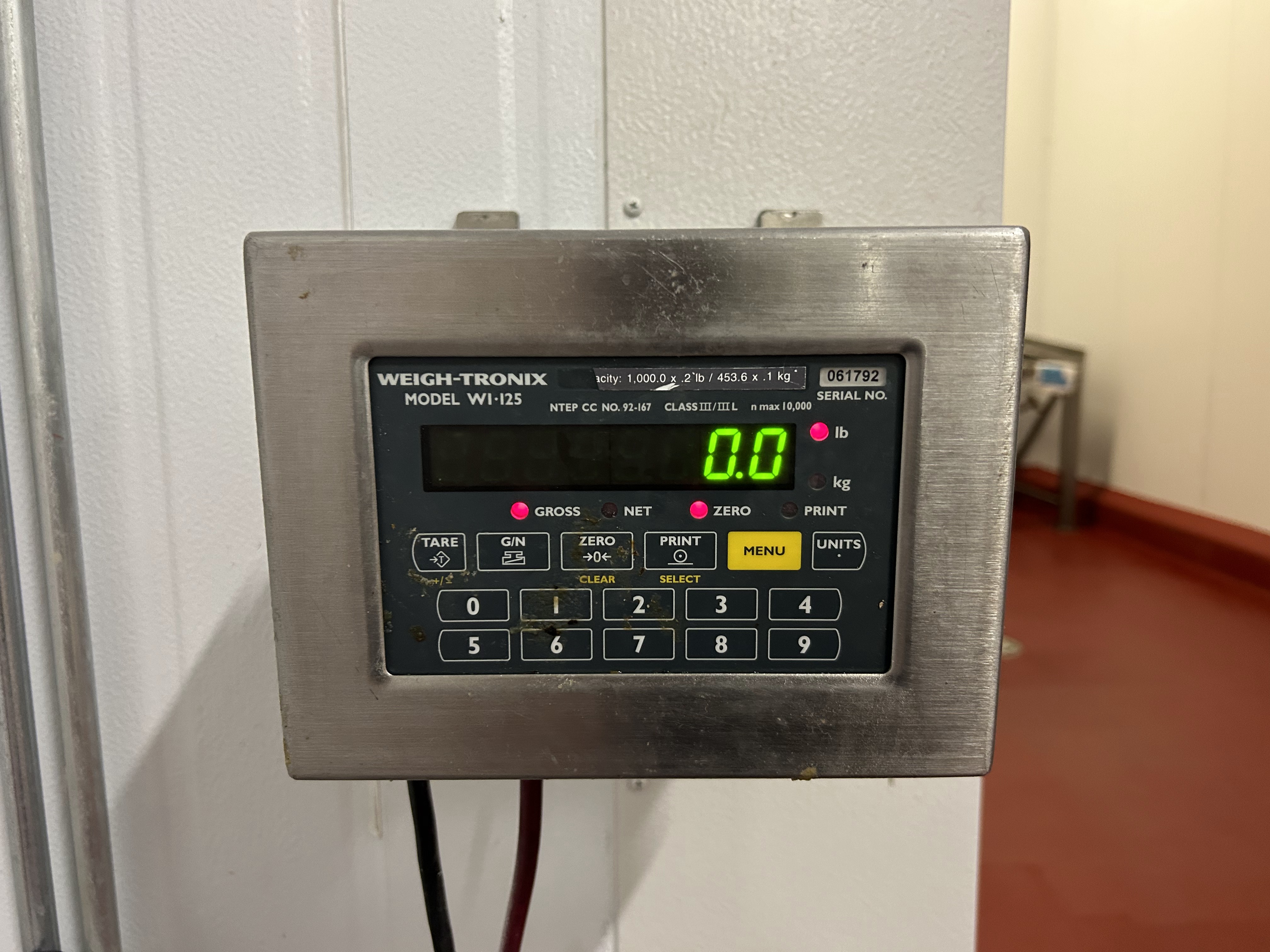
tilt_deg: -7.4
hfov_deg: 67.3
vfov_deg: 53.1
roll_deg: +0.6
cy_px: 476
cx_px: 635
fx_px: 954
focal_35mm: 26
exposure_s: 1/60
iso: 320
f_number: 1.5
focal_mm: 5.7
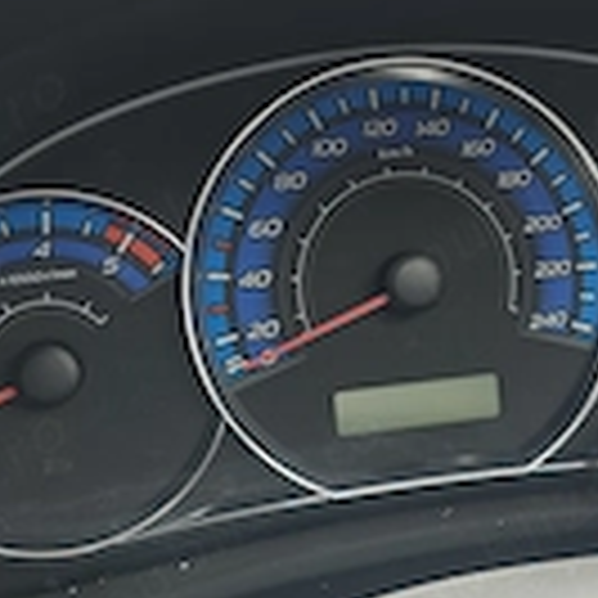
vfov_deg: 28.1
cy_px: 252
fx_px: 1192
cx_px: 396
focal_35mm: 61
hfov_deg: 28.0
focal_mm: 6.06
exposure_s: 1/100
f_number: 1.6
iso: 64
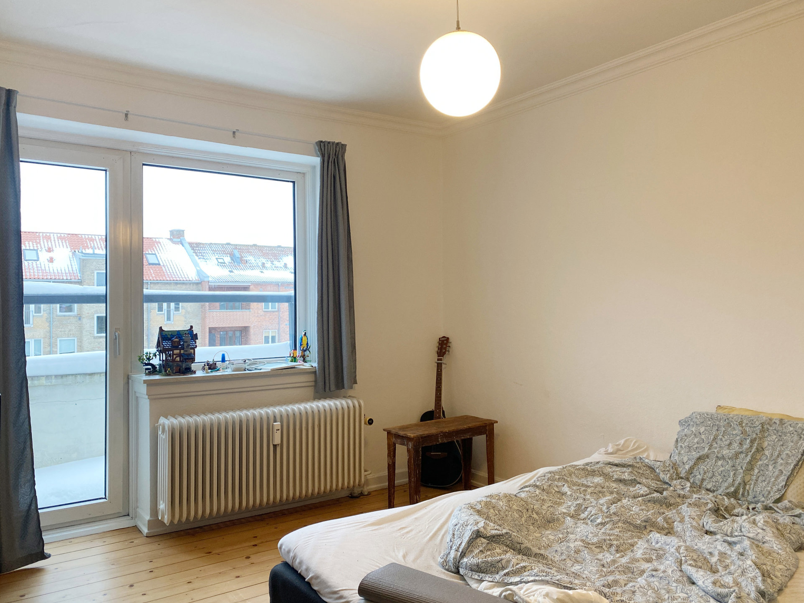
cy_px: 303
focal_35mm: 27
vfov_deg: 51.3
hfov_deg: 65.3
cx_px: 391
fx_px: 627
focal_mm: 4.25
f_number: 1.8
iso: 125
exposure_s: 1/100
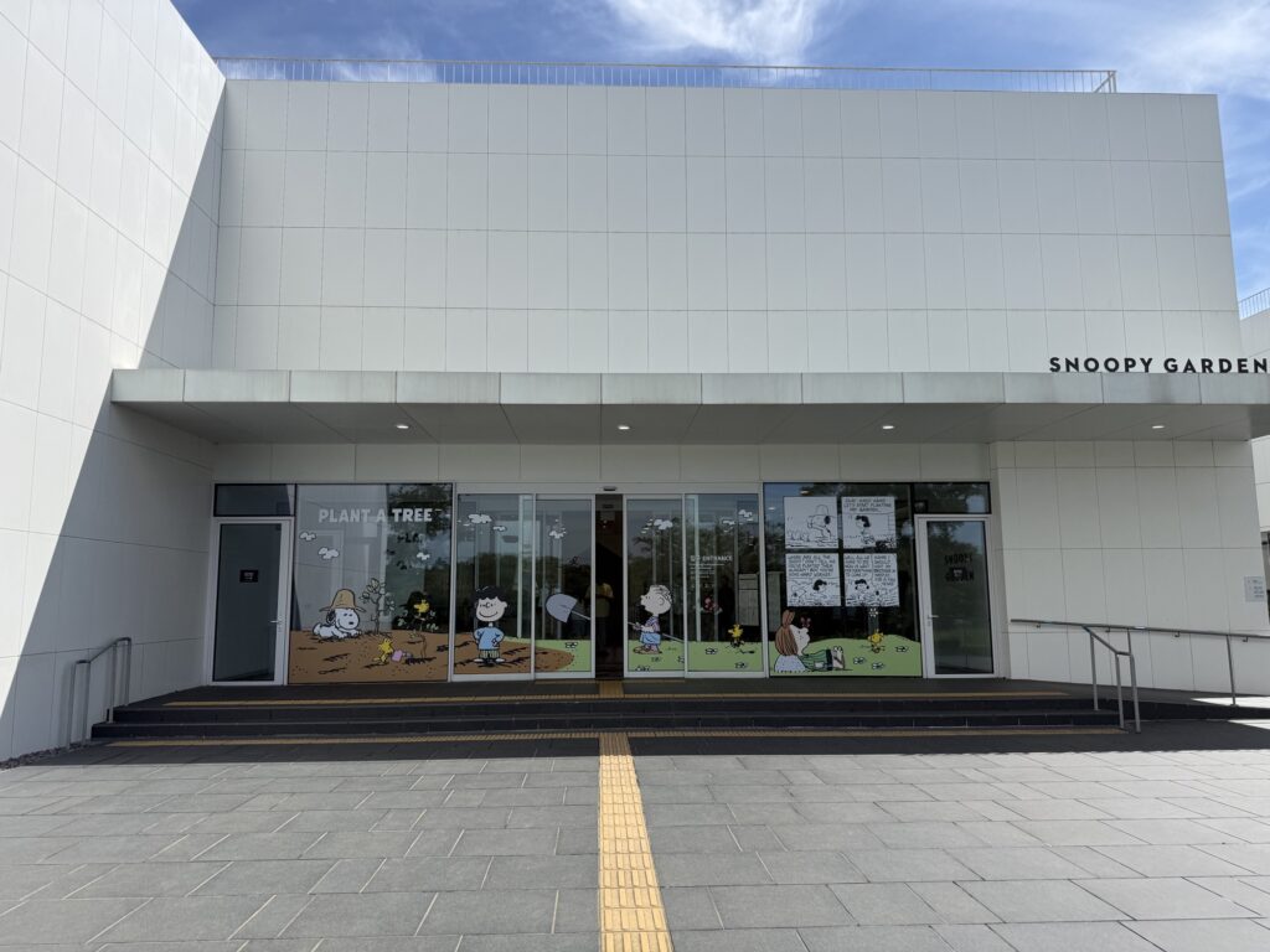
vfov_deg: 56.8
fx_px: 881
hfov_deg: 71.6
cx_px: 635
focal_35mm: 24
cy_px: 476
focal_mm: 6.76
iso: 80
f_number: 1.78
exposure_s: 1/6711
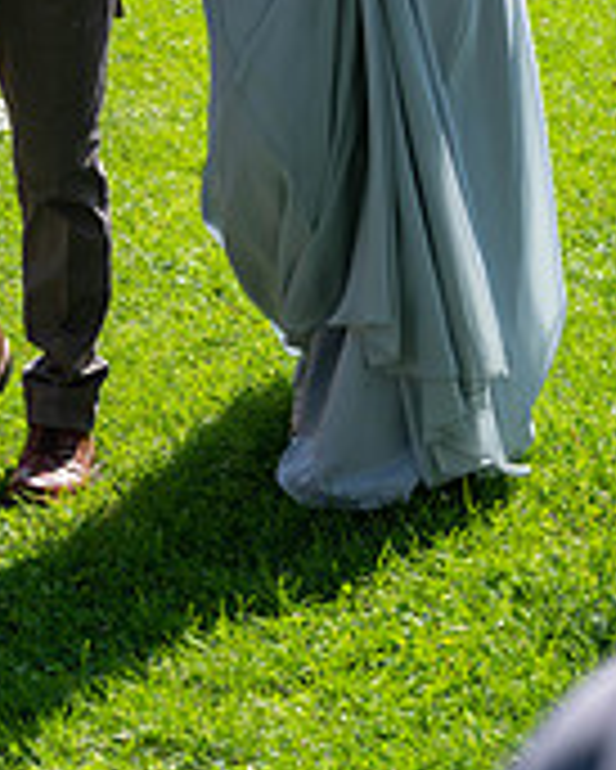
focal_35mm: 170
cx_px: 25
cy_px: -221
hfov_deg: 9.1
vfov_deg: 11.1
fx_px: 3871
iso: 100
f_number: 5.6
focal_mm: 69
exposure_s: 1/250
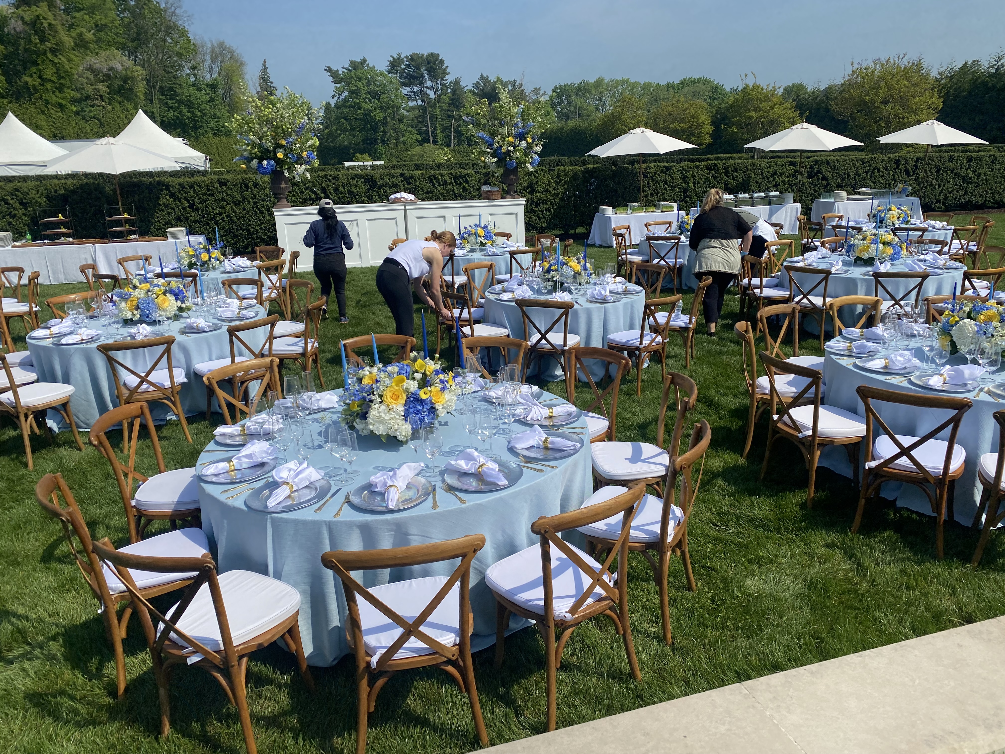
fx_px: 755
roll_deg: +2.0
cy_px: 377
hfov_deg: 67.3
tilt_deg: -17.6
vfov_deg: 53.1
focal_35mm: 26
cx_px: 502
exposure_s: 1/4808
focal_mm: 4.25
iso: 32
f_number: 1.8
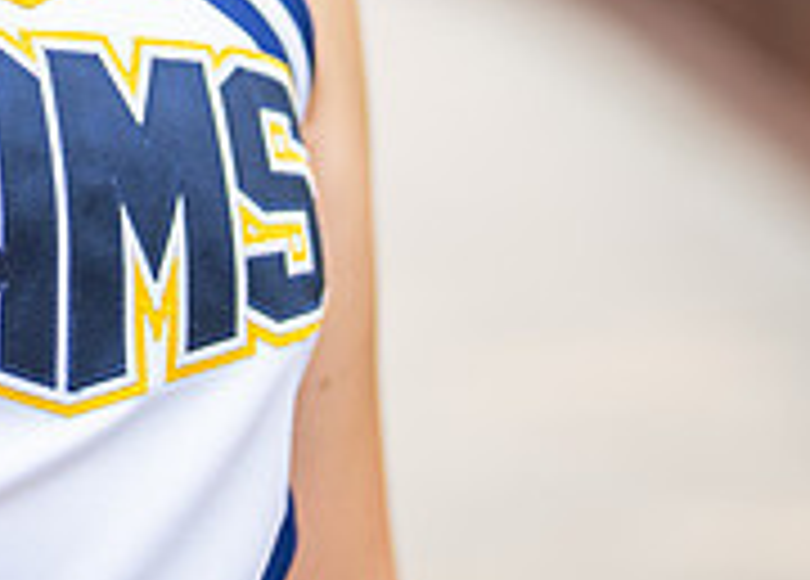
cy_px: -249
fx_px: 4583
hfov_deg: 10.0
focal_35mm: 199
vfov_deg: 7.1
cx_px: -65
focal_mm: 50
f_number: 1.2
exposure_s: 1/640
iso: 100
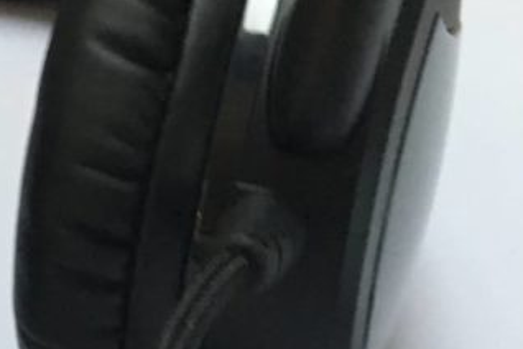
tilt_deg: -44.6
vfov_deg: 13.4
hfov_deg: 20.0
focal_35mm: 97
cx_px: -59
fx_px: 1409
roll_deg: +1.2
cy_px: 496
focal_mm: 4.15
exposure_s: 1/17
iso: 400
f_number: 2.2
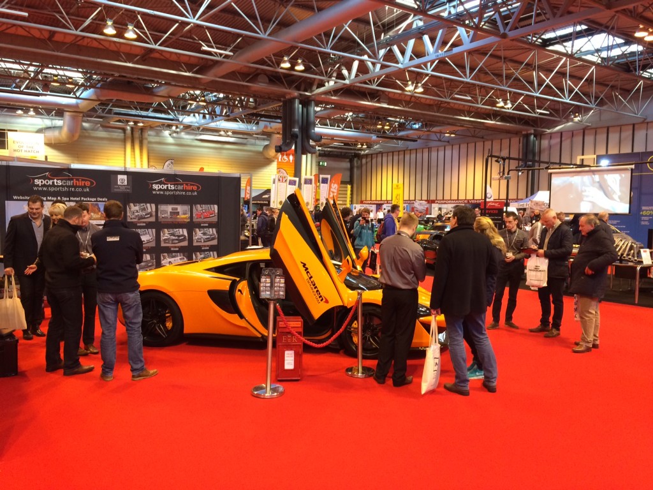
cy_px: 245
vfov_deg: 48.2
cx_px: 326
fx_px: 547
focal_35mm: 29
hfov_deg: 61.7
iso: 160
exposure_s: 1/33
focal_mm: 4.15
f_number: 2.2
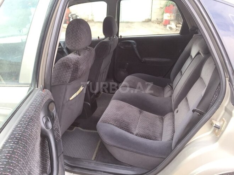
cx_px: 117
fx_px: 196
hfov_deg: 61.7
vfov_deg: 48.2
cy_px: 88
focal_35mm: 29
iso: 50
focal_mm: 4.15
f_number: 2.2
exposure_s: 1/100
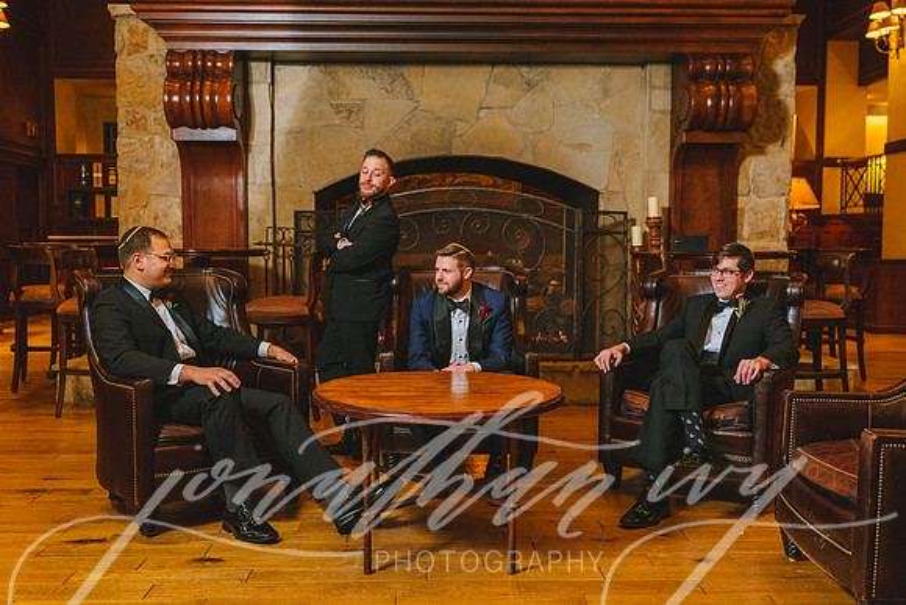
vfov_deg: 37.9
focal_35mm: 35
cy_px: 302
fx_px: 881
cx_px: 453
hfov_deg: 54.4
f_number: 3.5
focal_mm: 35
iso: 1600
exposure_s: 1/100
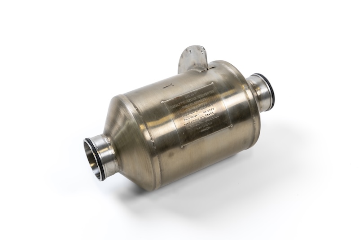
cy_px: 120
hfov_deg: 40.8
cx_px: 180
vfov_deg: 27.9
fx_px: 483
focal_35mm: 48
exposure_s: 1/60
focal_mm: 48.4
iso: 250
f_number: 5.6
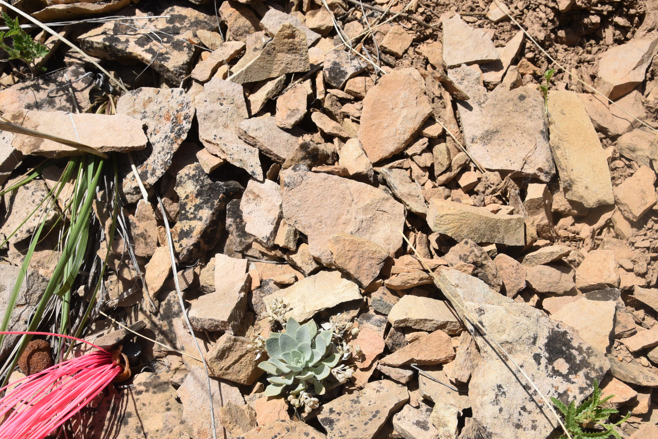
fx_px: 878
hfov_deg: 41.1
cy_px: 310
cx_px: 306
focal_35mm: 48
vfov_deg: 27.8
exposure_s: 1/800
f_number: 14
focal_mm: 30
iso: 800
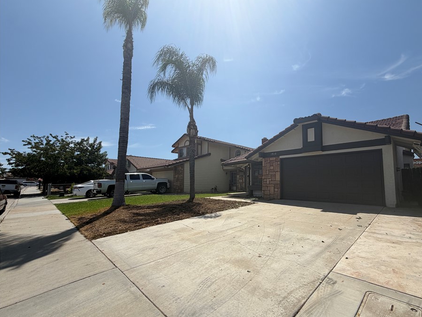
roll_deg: +0.1
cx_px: 240
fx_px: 195
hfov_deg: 93.9
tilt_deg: +5.5
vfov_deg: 78.0
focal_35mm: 16
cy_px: 169
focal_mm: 2.22
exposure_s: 1/1698
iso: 20
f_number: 2.2
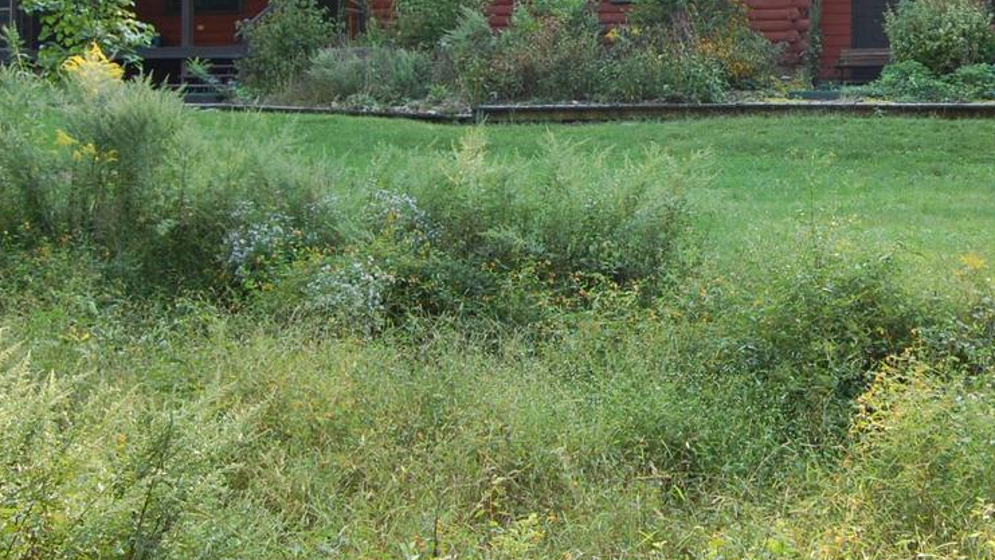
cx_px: 753
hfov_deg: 33.6
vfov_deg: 19.4
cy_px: 79
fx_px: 1610
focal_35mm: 61
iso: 400
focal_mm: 20
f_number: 5.6
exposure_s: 1/125
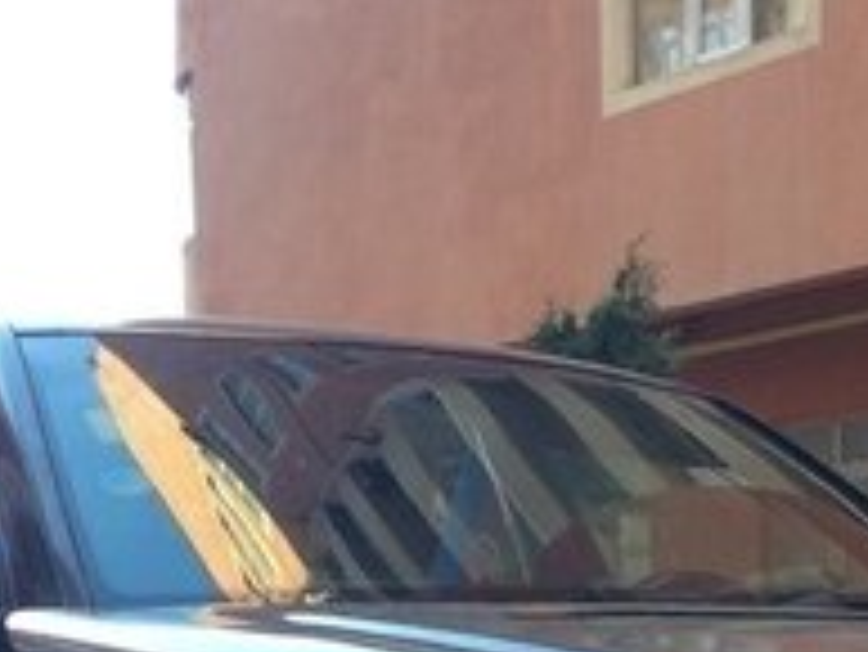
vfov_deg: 13.9
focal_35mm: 99
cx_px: 648
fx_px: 2484
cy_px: 1018
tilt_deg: -6.4
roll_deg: +0.2
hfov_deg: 19.7
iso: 32
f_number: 2.2
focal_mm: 4.15
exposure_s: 1/102
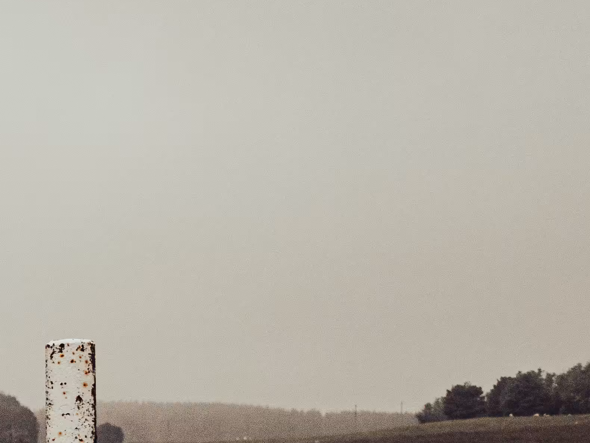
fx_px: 2983
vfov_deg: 8.4
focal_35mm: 175
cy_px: 486
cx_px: -385
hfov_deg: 10.7
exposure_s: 1/400
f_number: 10
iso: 200
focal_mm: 32
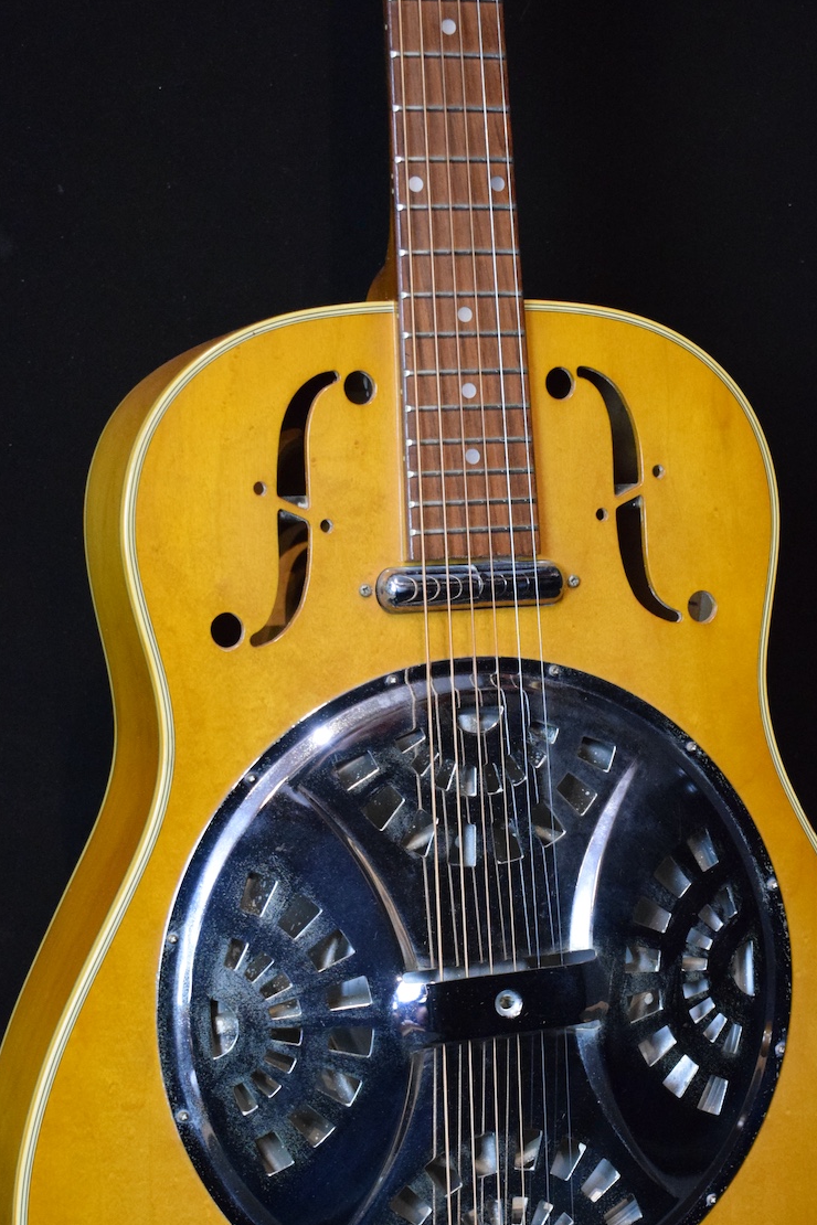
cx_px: 441
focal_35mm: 77
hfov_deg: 17.7
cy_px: 805
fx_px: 2621
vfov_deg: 26.2
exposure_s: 1/60
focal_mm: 38
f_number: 4.8
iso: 4000
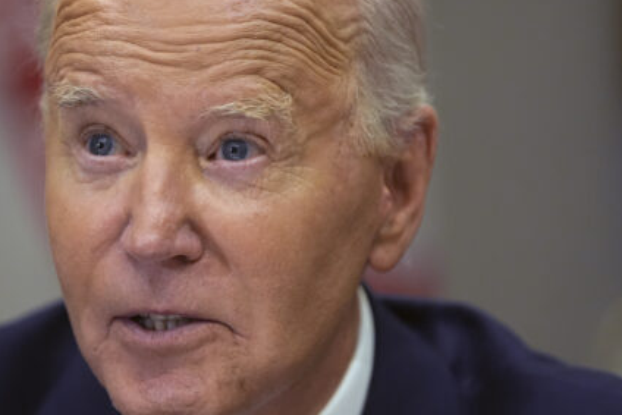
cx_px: 213
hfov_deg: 7.6
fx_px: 4701
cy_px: 155
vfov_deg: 5.1
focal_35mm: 272
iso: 3200
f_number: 2.8
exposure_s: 1/500
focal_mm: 179
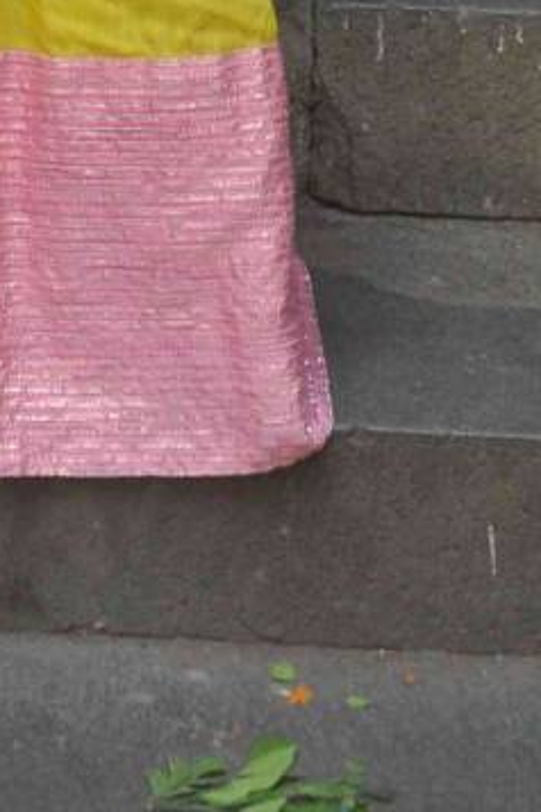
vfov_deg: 9.9
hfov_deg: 7.2
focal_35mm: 188
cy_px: -989
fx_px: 4238
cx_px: -306
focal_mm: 28
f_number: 9
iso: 640
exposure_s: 1/60
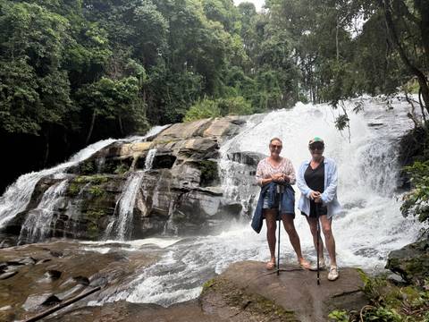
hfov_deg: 71.6
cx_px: 214
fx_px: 297
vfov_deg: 56.8
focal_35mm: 24
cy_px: 161
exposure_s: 1/1653
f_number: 1.78
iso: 80
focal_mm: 6.76
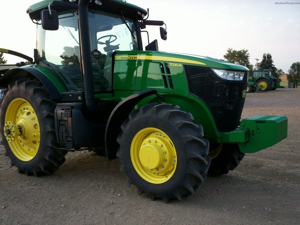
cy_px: 112
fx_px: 312
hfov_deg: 51.4
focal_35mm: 36
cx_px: 150
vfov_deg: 39.7
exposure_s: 1/97.4
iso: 100
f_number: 4.5
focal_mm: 5.9
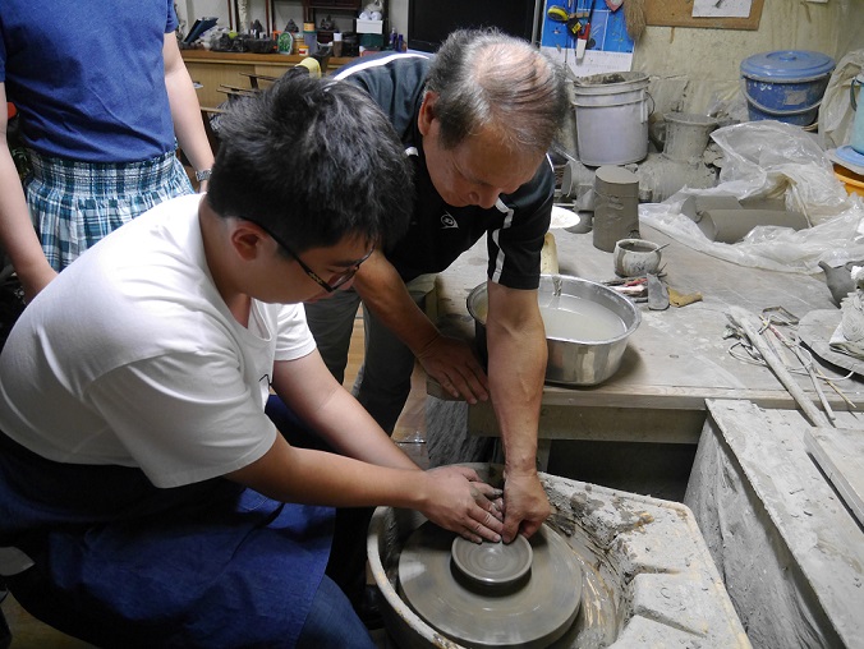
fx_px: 699
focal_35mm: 28
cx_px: 432
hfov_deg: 63.4
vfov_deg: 49.8
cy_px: 324
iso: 1600
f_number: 3.5
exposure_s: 1/60
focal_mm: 14
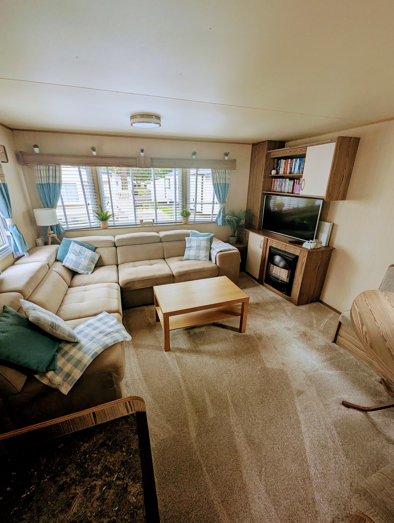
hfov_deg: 90.1
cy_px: 262
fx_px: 197
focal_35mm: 13
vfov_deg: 106.1
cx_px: 197
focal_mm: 1.95
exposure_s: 1/133
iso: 49
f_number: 2.2
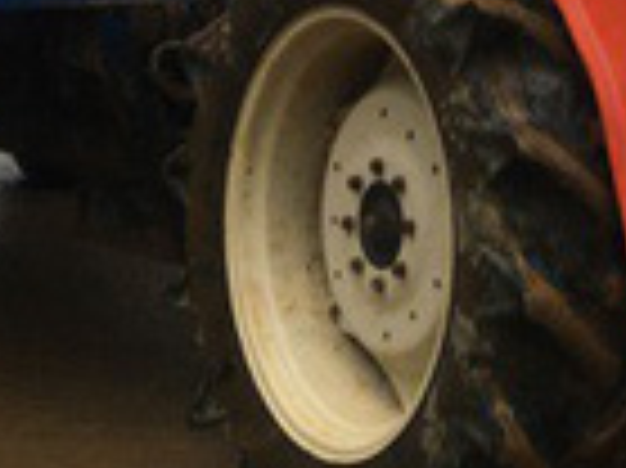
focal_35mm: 134
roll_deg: +0.2
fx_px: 2421
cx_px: 689
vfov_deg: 10.6
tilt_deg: +2.8
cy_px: -288
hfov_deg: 14.4
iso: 25
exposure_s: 1/208
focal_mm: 4.15
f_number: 2.2
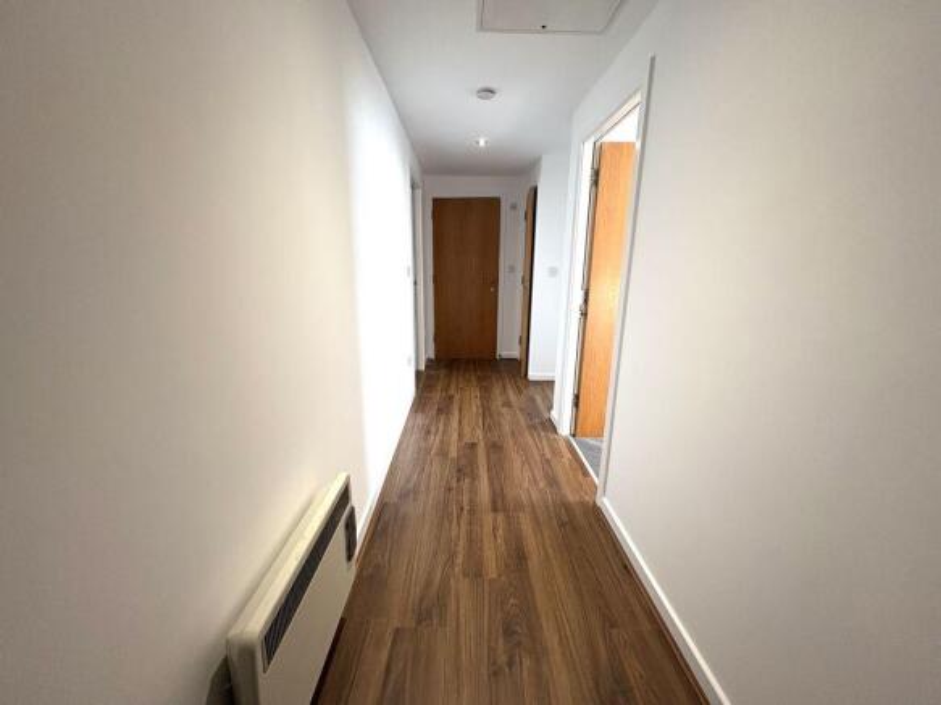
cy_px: 352
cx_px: 470
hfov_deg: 102.1
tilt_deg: -13.1
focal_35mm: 14
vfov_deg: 85.7
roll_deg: -0.4
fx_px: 380
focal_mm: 2.22
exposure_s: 1/99
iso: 200
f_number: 2.2
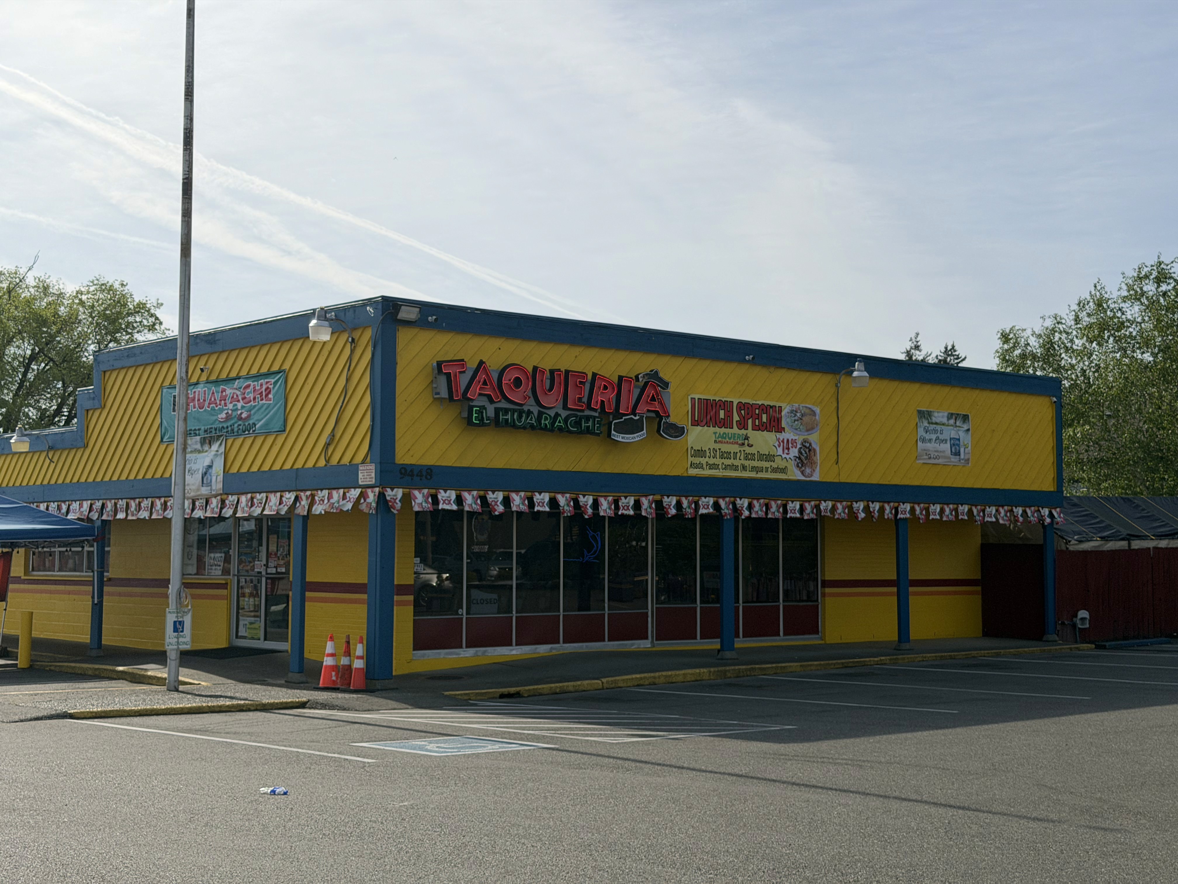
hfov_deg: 39.7
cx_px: 589
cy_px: 442
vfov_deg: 30.3
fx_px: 1633
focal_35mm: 48
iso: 80
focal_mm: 6.76
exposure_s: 1/9901
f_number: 1.78
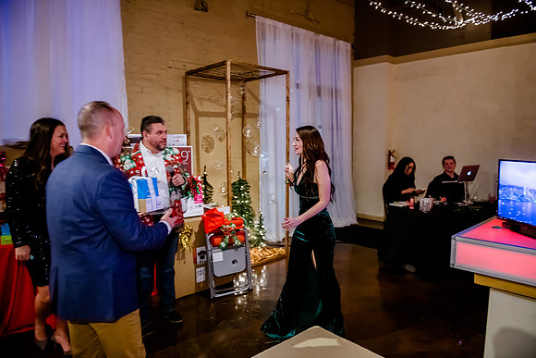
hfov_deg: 73.7
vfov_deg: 53.2
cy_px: 179
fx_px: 357
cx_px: 268
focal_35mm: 24
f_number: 2.8
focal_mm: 24
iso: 5000
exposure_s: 1/160
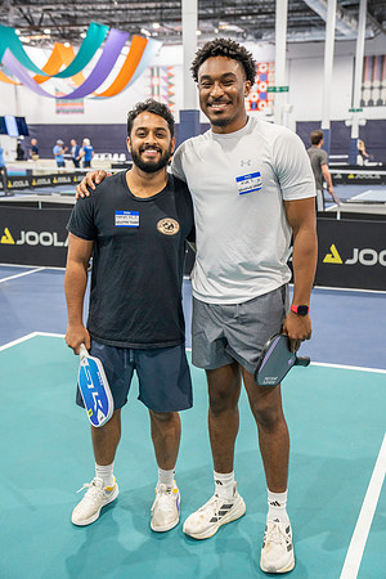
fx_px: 708
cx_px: 193
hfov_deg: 30.5
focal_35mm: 44
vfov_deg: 44.5
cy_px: 290
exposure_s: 1/160
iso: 2500
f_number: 4
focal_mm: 44
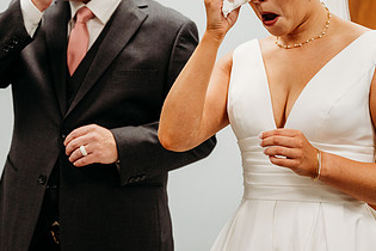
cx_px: 229
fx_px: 1347
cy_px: 25
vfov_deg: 10.6
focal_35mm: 129
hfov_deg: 15.9
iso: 2000
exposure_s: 1/320
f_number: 3.2
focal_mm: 70
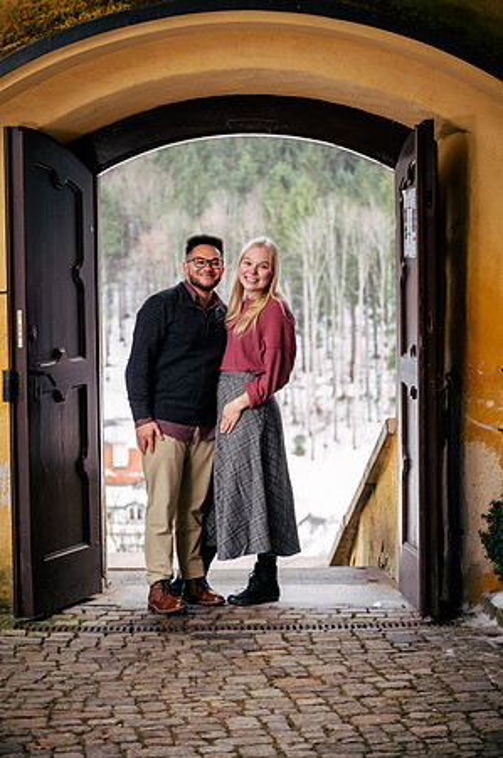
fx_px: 2059
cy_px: 379
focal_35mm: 98
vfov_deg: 20.8
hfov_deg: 13.9
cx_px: 252
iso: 250
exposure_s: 1/125
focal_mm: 98
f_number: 5.6
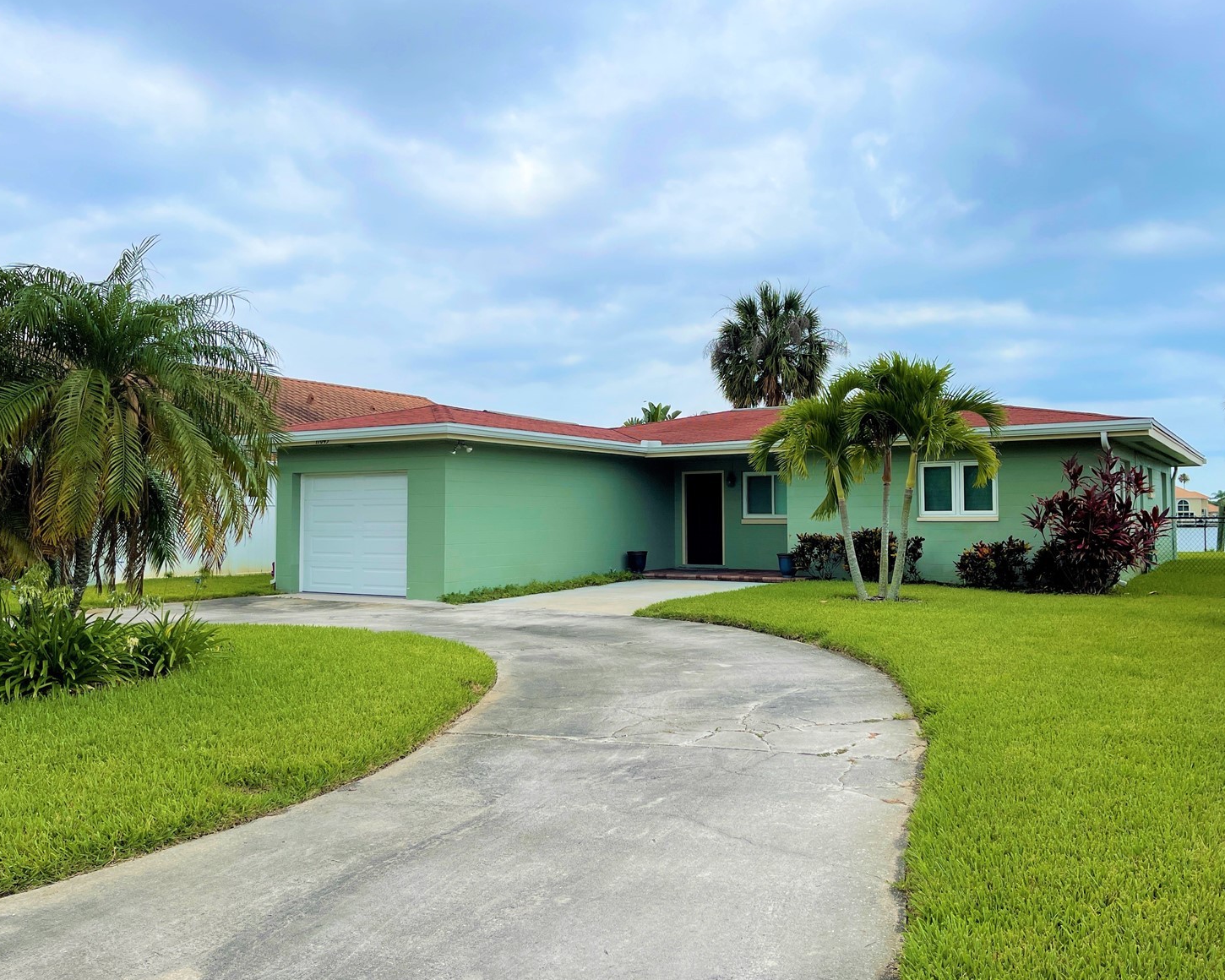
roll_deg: -0.5
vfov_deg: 51.5
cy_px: 490
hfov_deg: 62.2
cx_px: 641
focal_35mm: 28
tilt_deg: +1.6
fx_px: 1015
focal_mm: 5.1
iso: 32
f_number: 1.6
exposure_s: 1/6579
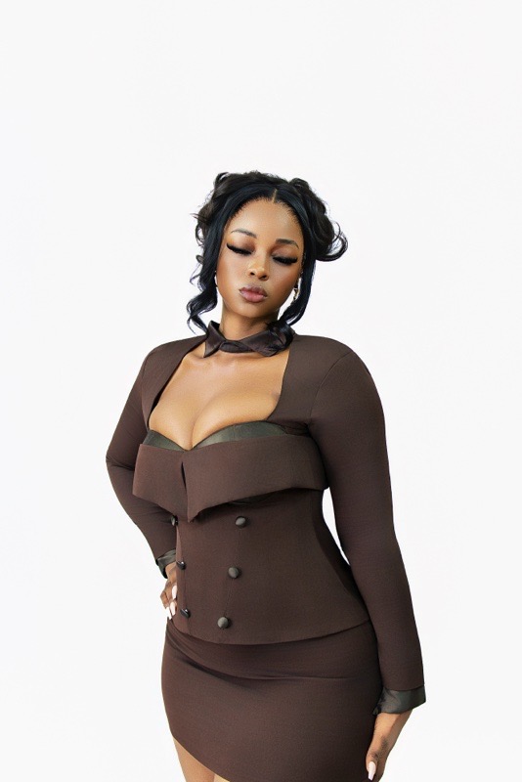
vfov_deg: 43.6
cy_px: 391
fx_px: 978
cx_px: 261
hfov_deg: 29.9
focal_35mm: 45
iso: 100
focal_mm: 30
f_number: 2.2
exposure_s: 1/250
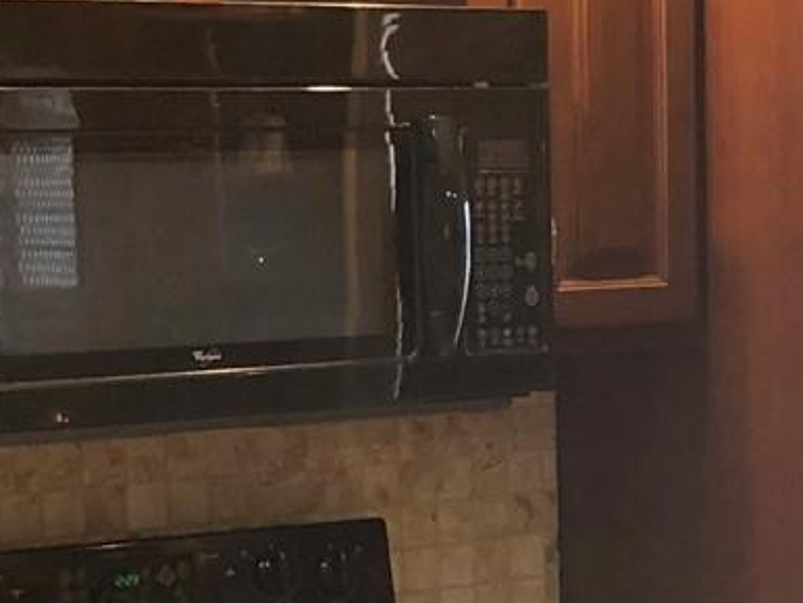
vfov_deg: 12.6
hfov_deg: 17.0
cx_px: 368
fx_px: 2693
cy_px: 588
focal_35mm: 116
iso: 100
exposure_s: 1/13
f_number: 1.8
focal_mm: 3.99
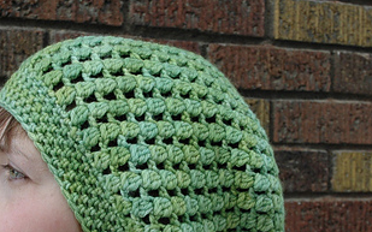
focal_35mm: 76
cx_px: 177
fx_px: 770
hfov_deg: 27.1
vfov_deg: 16.9
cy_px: 206
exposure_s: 1/100
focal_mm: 24
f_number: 7.1
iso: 400
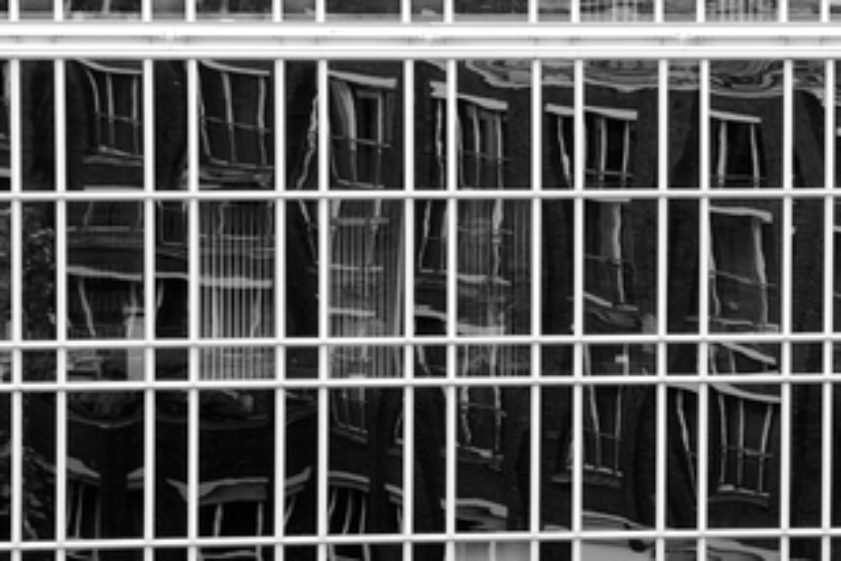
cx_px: 944
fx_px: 6734
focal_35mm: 288
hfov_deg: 7.1
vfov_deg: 4.8
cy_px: 212
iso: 400
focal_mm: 75
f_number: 7
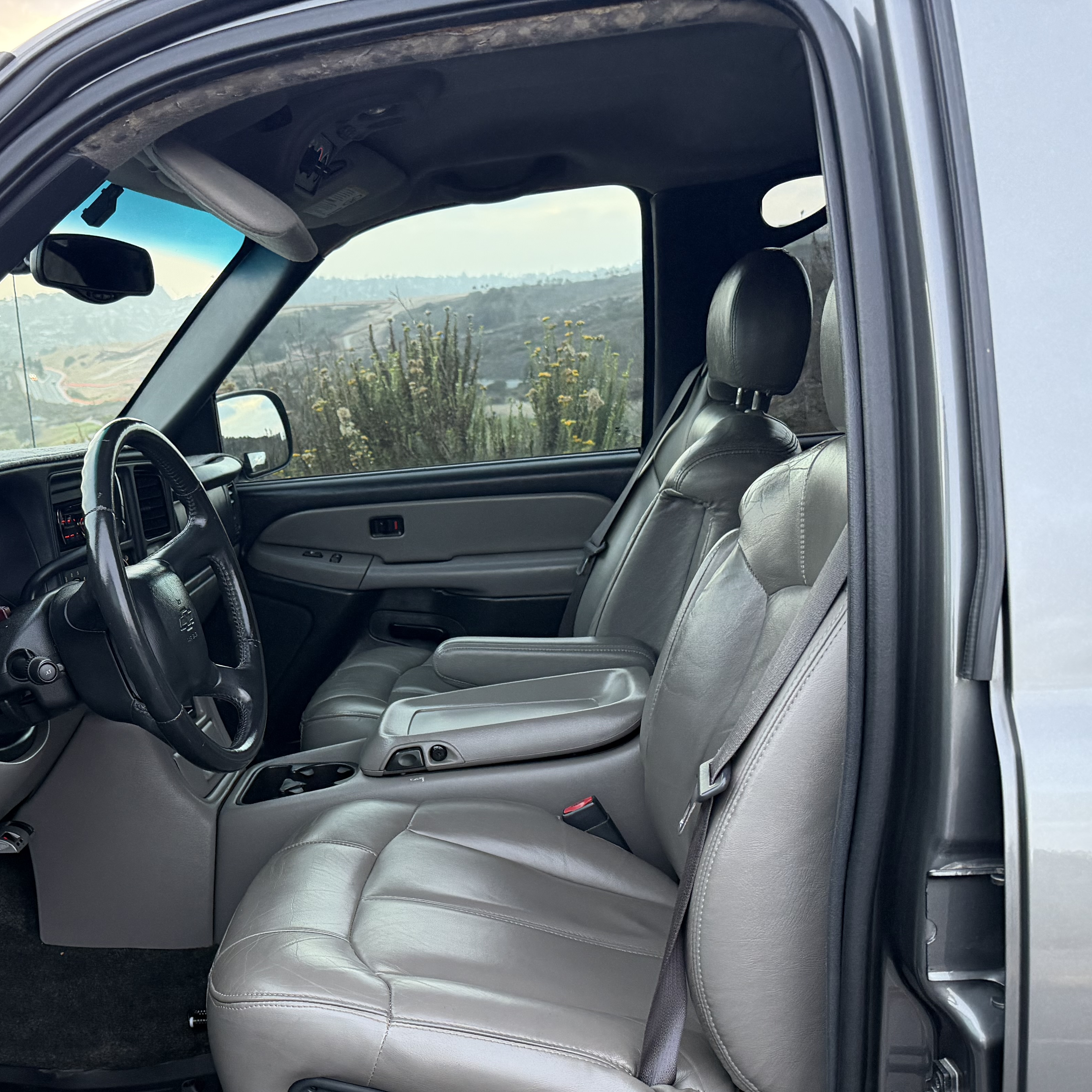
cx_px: 284
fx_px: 1356
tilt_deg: -16.5
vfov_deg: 43.2
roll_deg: +2.1
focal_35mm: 38
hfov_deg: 42.6
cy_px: 732
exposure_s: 1/60
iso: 400
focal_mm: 6.76
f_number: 1.78
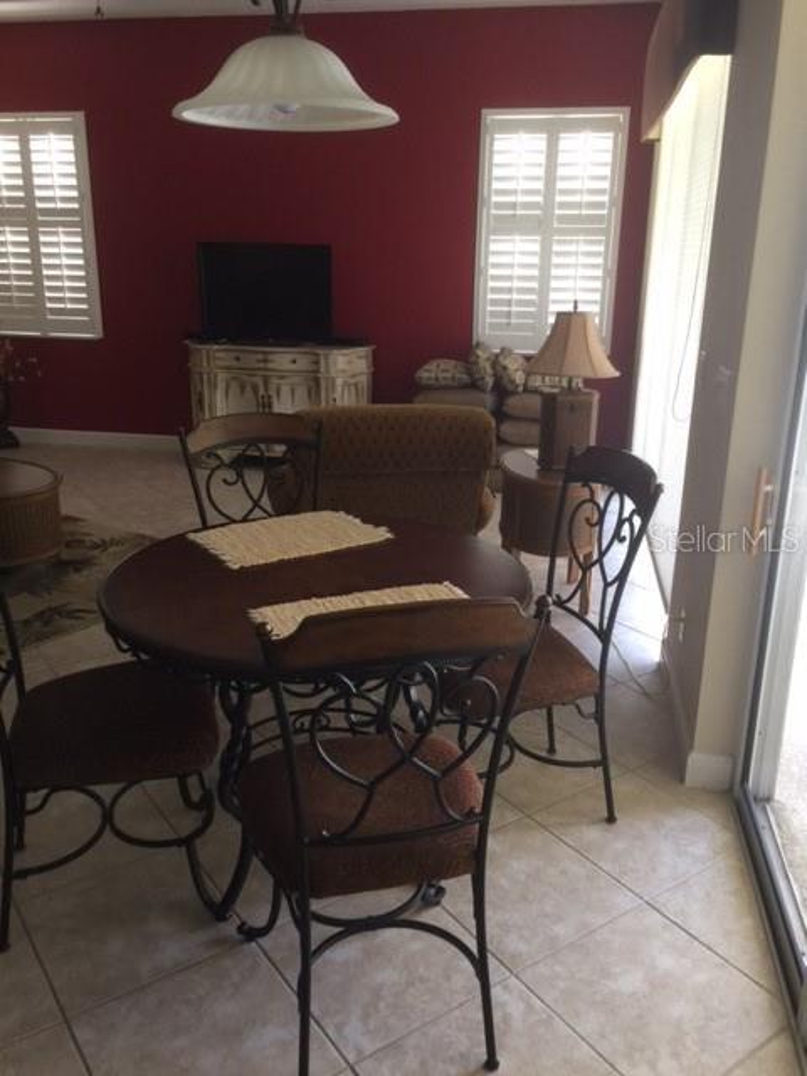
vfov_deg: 61.7
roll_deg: -0.2
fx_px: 901
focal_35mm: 29
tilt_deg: -17.0
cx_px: 404
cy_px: 538
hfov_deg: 48.2
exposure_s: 1/15
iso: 50
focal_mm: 4.15
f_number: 2.2
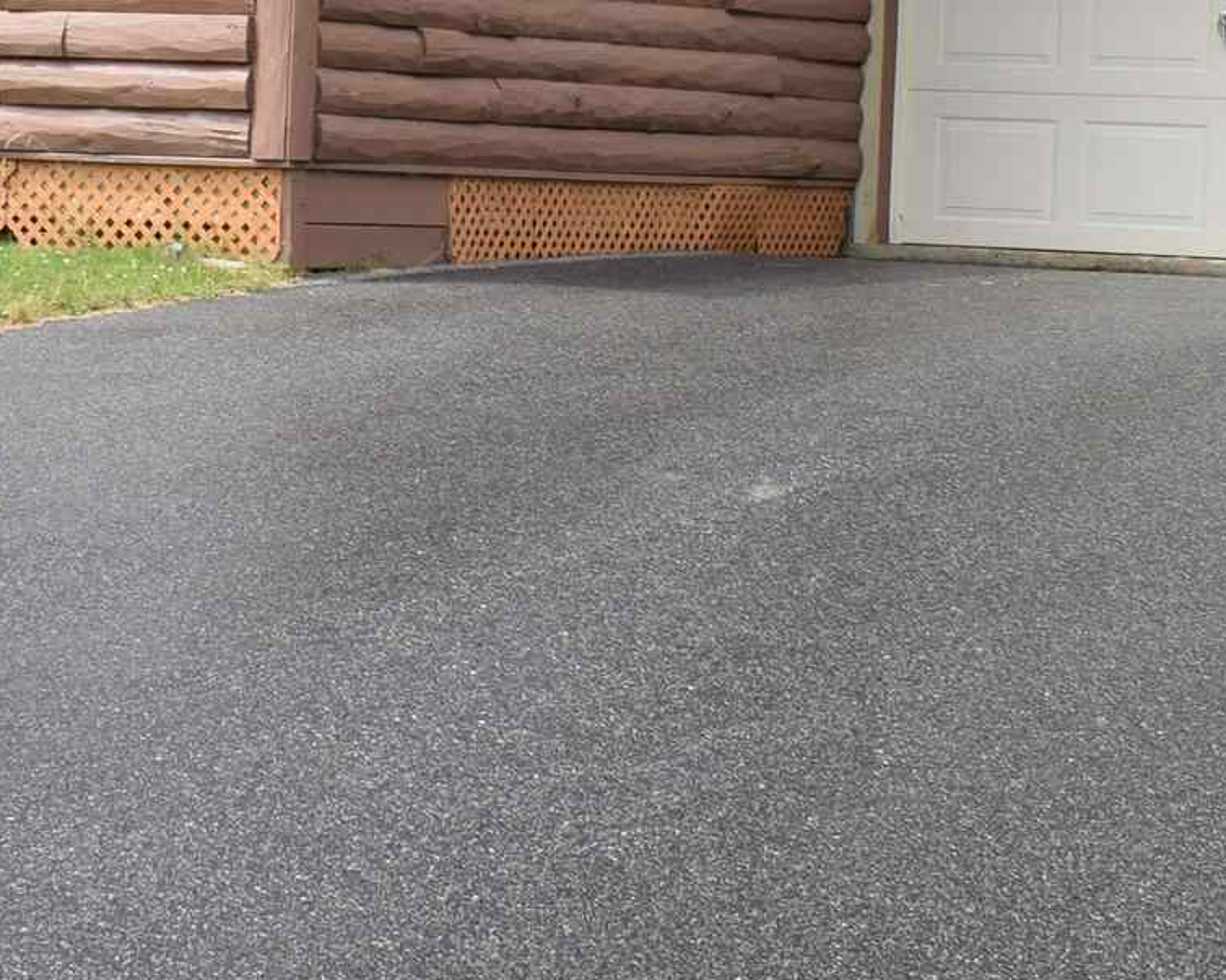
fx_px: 4786
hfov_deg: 14.4
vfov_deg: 11.6
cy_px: -26
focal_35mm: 132
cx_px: 36
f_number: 8
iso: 100
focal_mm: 23
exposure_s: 1/200
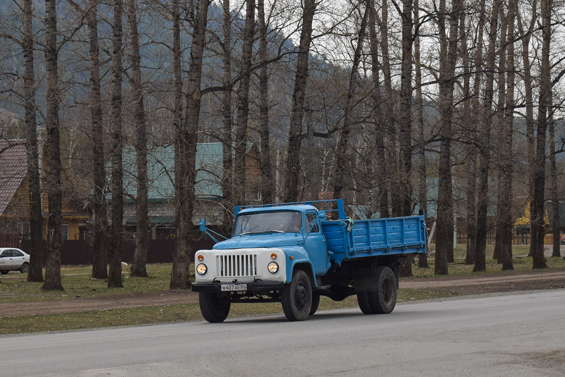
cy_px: 188
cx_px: 282
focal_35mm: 82
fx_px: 1295
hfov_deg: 24.6
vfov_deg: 16.6
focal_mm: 55
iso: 400
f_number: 5.6
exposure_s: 1/800
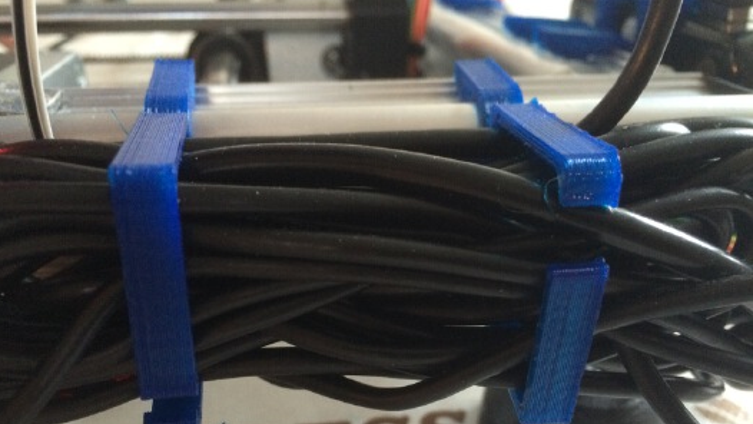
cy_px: 281
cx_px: 373
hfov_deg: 61.0
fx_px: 639
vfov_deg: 36.3
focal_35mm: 32
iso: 400
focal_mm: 4.15
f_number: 2.2
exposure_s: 1/15
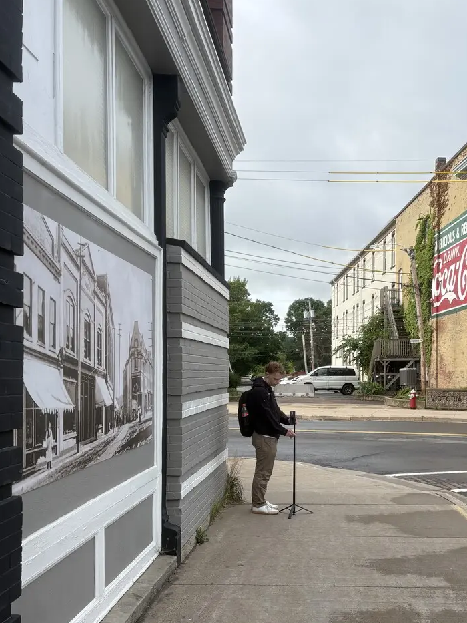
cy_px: 378
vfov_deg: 47.5
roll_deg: +0.4
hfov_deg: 36.3
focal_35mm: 39
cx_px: 326
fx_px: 701
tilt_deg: +0.4
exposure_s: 1/2075
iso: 50
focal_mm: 5.96
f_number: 1.6
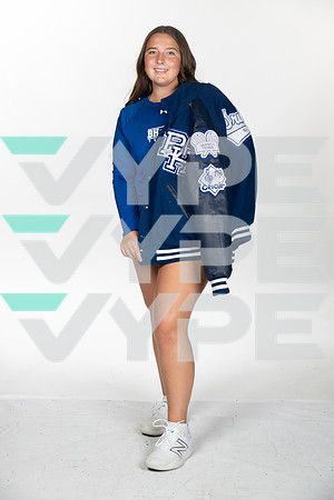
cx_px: 167
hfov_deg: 21.9
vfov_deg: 32.4
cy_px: 250
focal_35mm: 62
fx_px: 863
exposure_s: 1/500
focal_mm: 62
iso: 200
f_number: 7.1
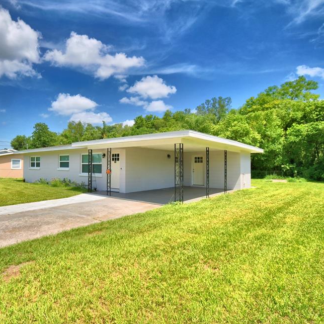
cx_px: 117
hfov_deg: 73.3
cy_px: 162
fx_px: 212
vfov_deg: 74.8
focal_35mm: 20
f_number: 4.5
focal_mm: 10
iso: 100
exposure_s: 1/1600
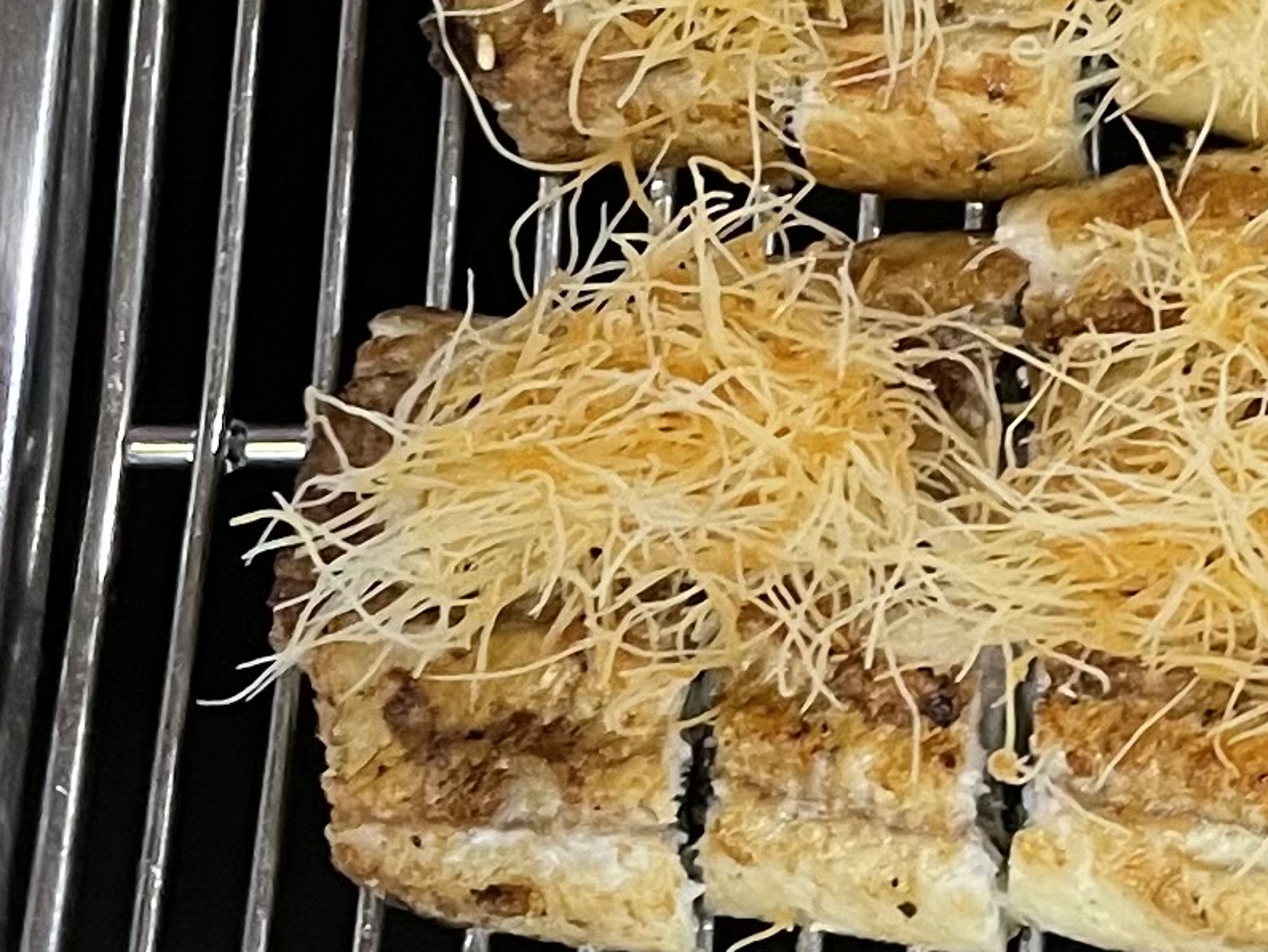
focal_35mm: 132
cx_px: 2407
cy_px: -236
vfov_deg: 11.0
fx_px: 4837
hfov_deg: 13.2
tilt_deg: -77.1
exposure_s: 1/60
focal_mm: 4.2
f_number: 1.6
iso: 250
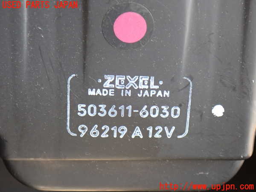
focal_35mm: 100
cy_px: 96
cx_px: 128
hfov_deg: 19.6
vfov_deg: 14.8
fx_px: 740
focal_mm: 18
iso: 800
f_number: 4.9
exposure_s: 1/80
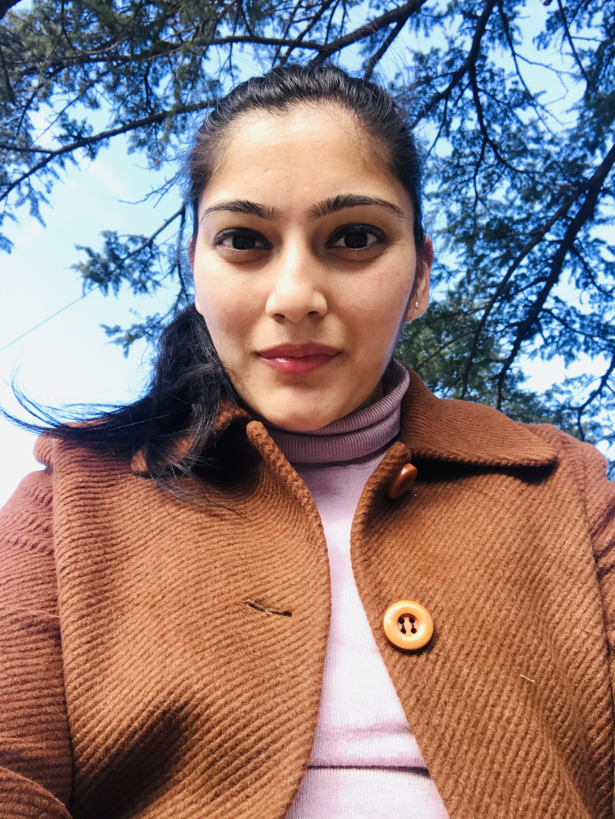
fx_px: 757
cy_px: 410
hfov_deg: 44.2
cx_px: 308
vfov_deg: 56.8
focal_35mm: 32
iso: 32
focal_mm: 2.87
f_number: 2.2
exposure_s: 1/100
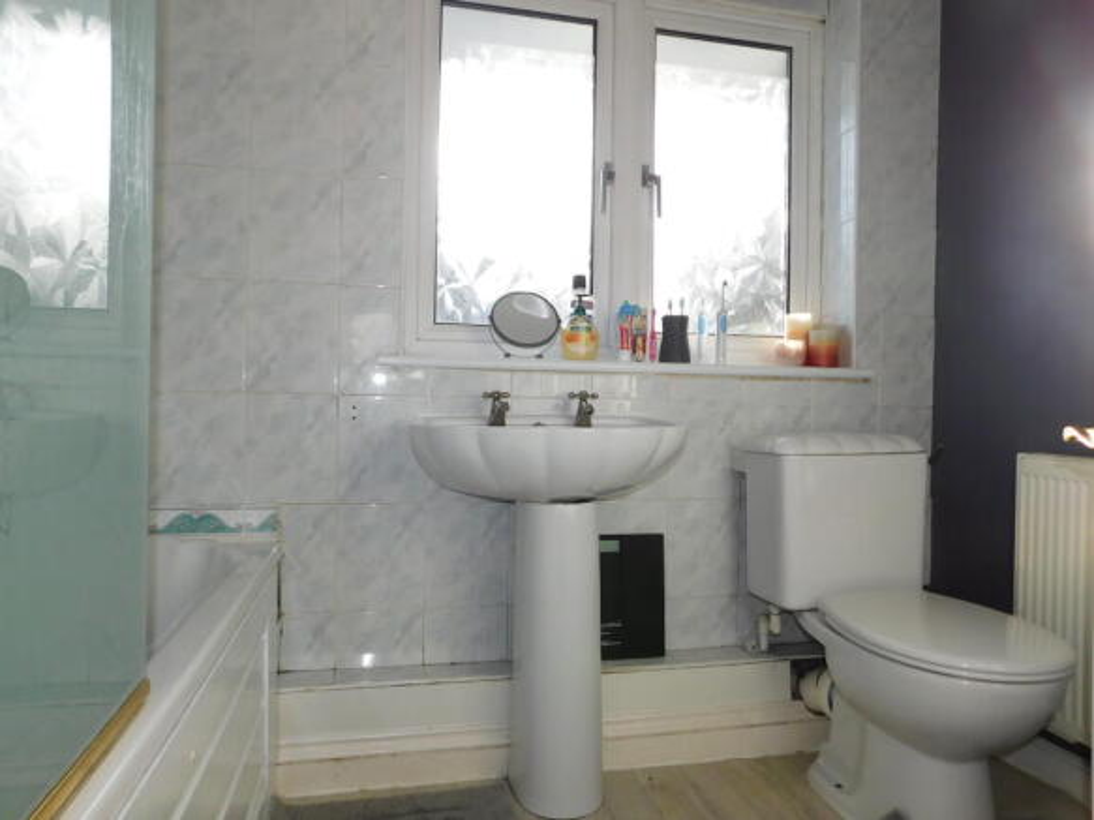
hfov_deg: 71.6
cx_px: 547
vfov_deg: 56.8
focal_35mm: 24
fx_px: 758
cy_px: 410
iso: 125
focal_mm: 4.1
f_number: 3
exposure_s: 1/250
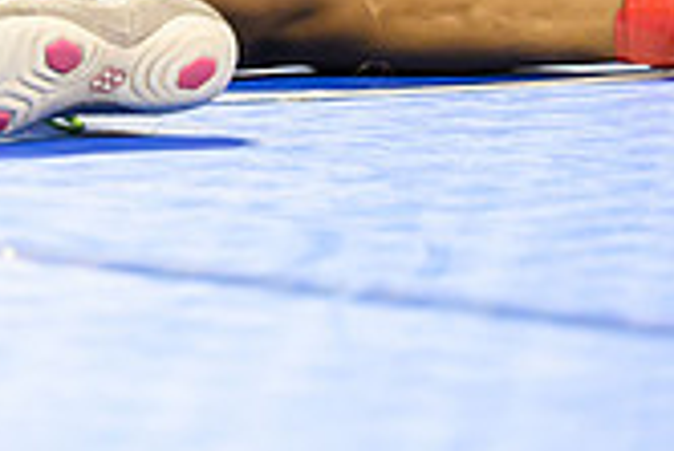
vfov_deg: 2.1
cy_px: -12
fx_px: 12405
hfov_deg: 3.1
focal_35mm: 662
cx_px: -577
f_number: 2.8
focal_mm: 135
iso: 3200
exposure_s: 1/800
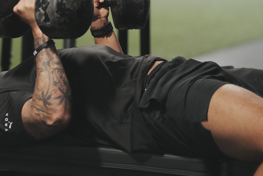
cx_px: 41
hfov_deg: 5.1
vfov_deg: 3.4
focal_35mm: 400
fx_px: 2922
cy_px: 29
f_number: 2.8
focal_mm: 200
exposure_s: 1/1000
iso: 5000
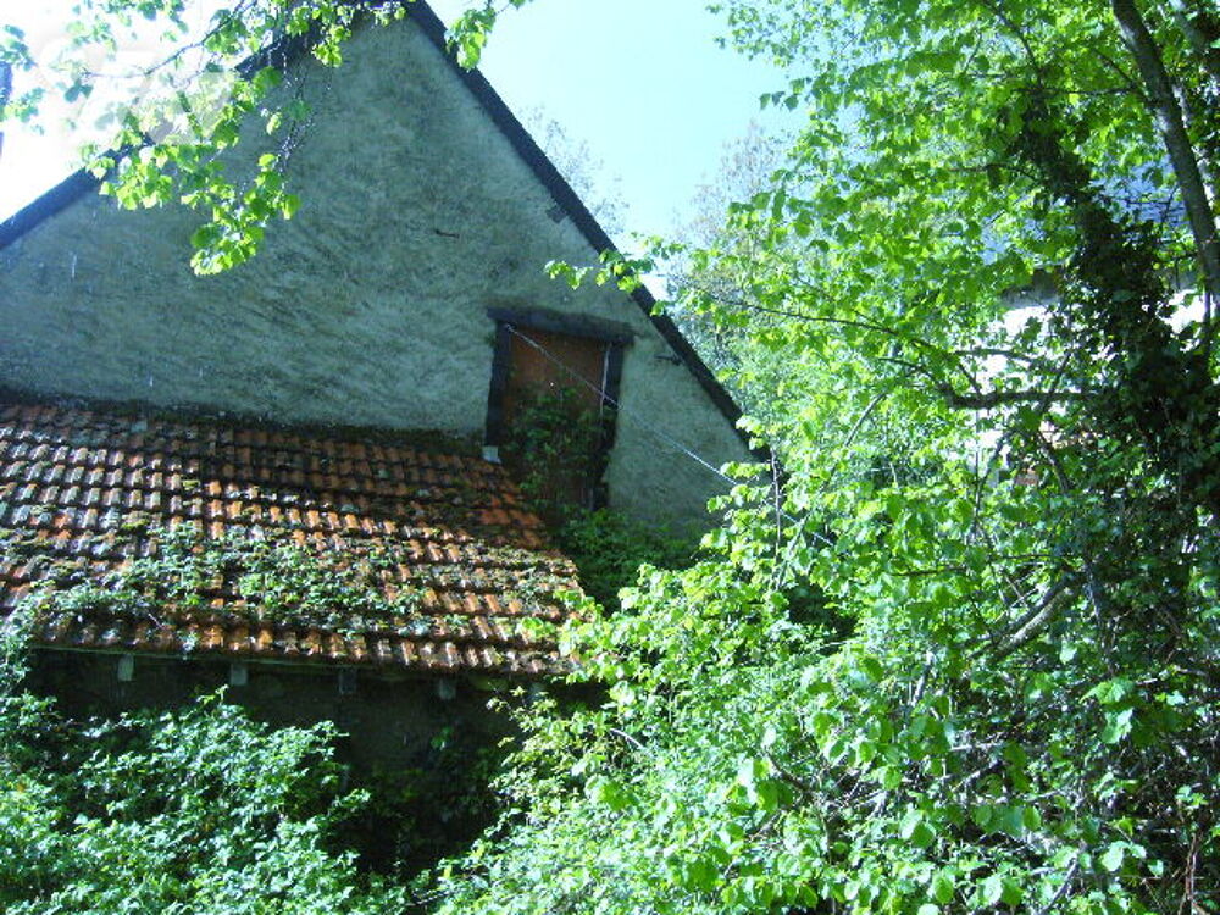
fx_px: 1234
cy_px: 458
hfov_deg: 52.6
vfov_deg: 40.7
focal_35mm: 35
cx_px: 610
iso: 400
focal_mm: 5.8
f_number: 5.6
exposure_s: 1/400
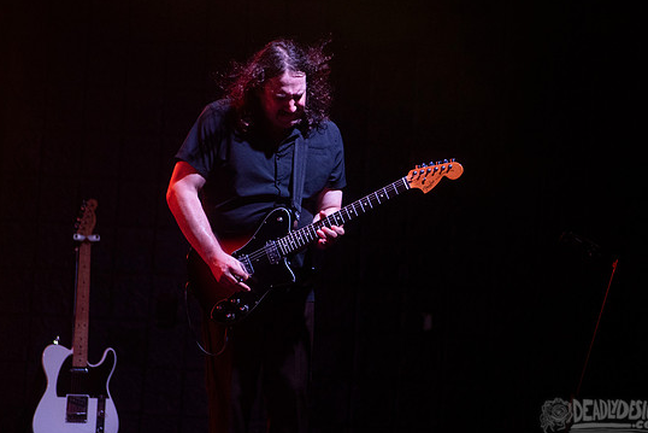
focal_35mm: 272
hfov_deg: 7.6
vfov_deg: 5.1
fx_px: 4897
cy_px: 155
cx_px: 411
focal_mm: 200
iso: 2500
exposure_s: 1/400
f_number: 3.2
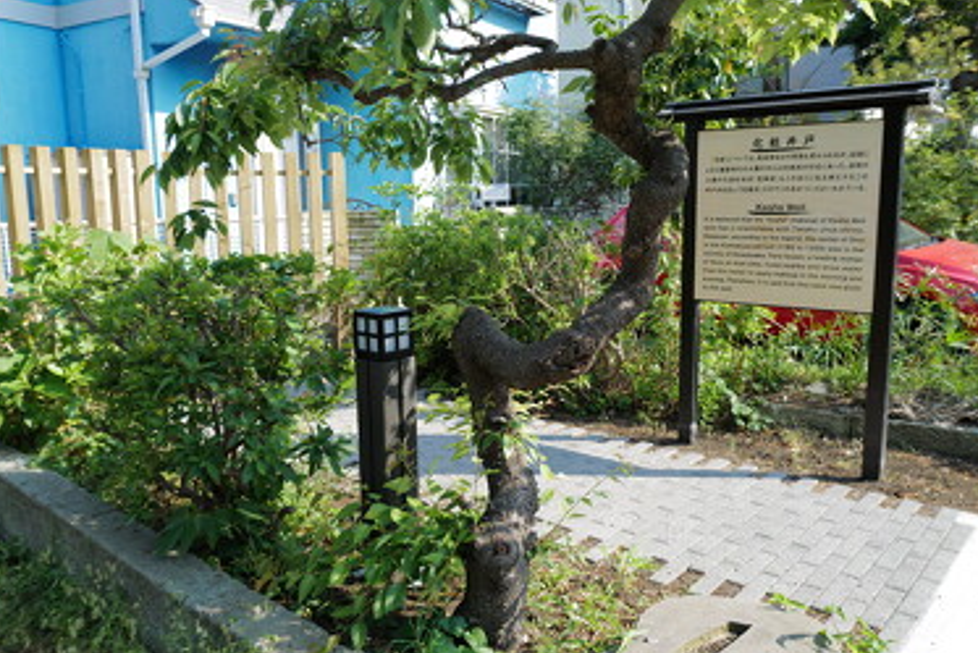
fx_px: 815
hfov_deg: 61.9
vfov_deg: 43.6
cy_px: 313
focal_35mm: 30
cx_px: 490
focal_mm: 28
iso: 100
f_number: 4
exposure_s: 1/200
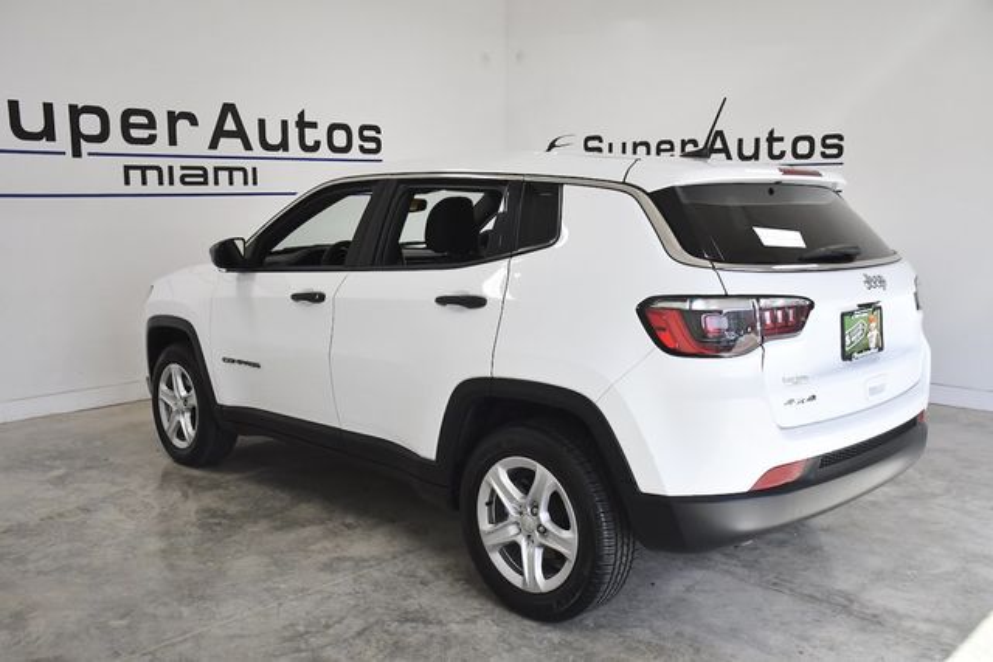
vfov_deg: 40.0
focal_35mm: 33
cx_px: 496
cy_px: 331
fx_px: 910
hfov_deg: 57.2
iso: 1250
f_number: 4
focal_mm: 22
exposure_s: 1/3200
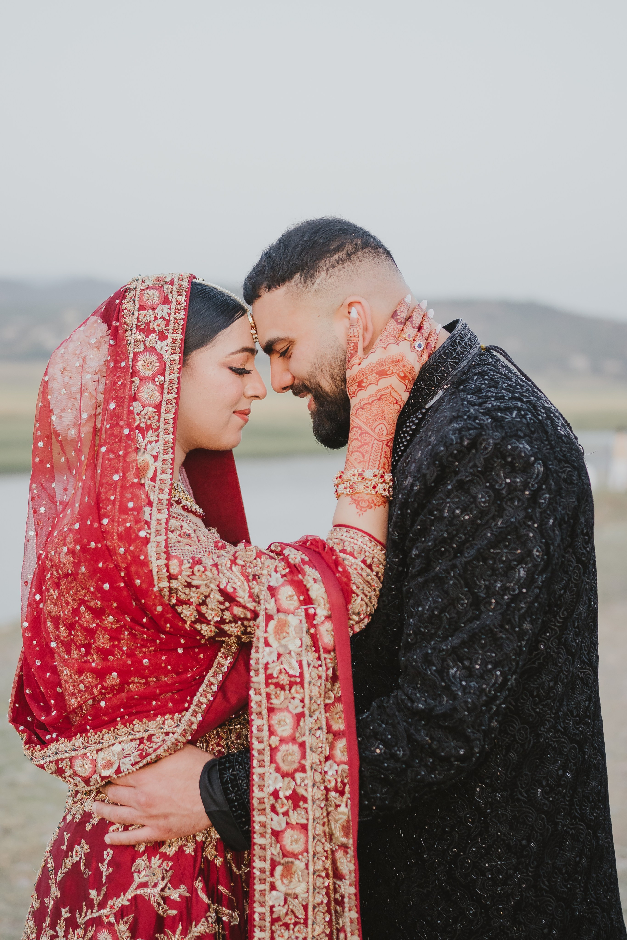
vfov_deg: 38.2
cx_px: 314
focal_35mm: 52
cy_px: 470
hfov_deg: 26.0
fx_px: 1358
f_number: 1.6
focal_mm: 35
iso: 1000
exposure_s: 1/800
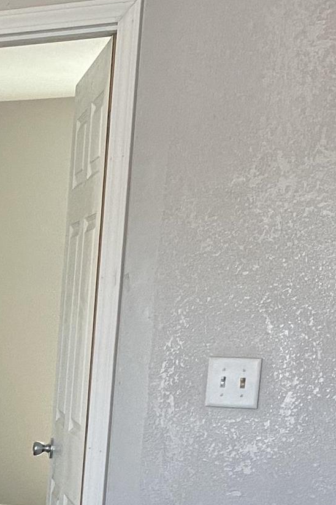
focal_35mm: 101
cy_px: 629
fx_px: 1414
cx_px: -356
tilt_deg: -11.6
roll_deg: -1.0
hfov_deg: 11.9
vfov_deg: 18.9
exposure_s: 1/60
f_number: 1.8
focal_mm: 4.25
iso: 100
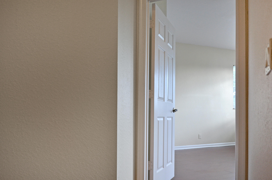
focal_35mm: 30
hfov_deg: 62.0
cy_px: 90
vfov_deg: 43.5
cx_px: 136
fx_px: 226
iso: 640
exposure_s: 1/60
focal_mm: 20
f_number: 4
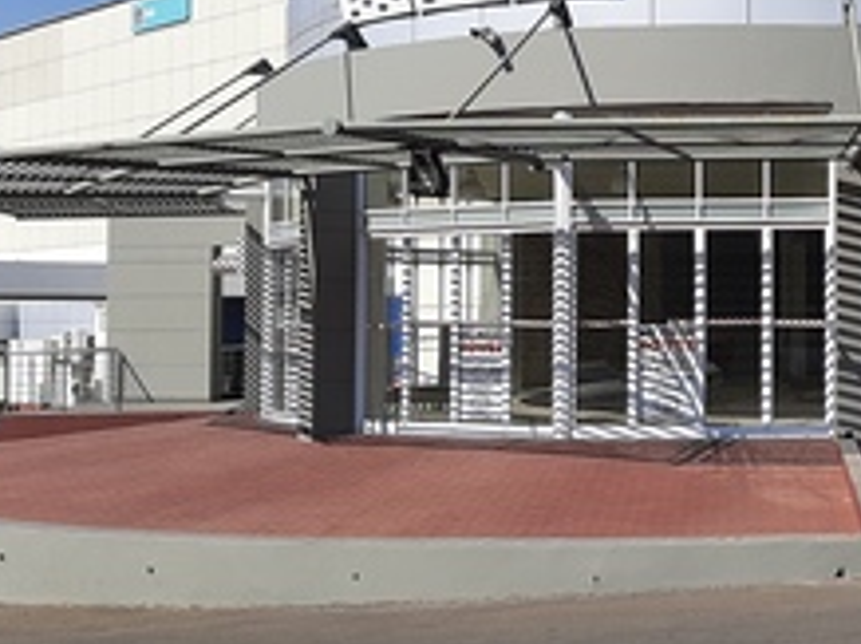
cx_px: 928
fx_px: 1540
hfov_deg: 28.6
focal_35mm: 62
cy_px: 282
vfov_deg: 23.6
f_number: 1.7
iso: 40
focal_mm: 3.93
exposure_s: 1/2475
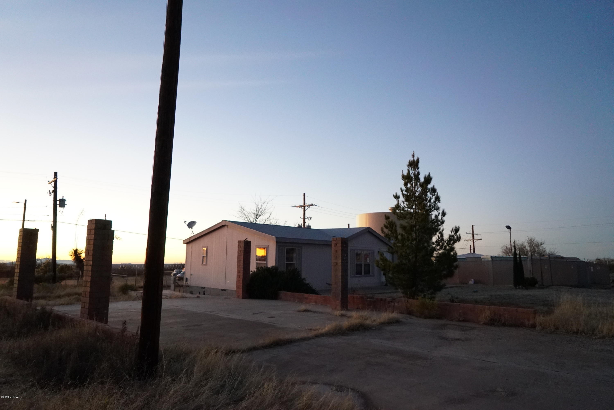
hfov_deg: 73.7
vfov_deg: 53.2
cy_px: 205
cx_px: 307
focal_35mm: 24
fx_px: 409
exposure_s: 1/160
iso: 8000
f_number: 4
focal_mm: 24
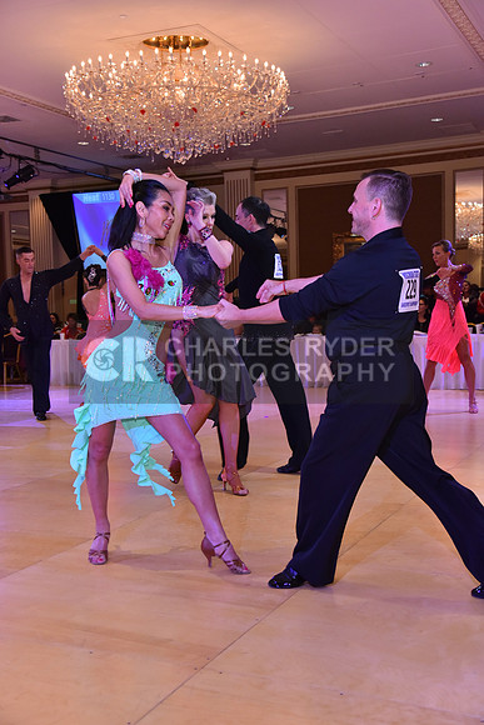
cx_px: 242
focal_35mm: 44
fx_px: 887
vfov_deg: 44.5
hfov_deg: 30.5
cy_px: 362
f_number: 5
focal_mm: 44
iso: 1600
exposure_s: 1/250
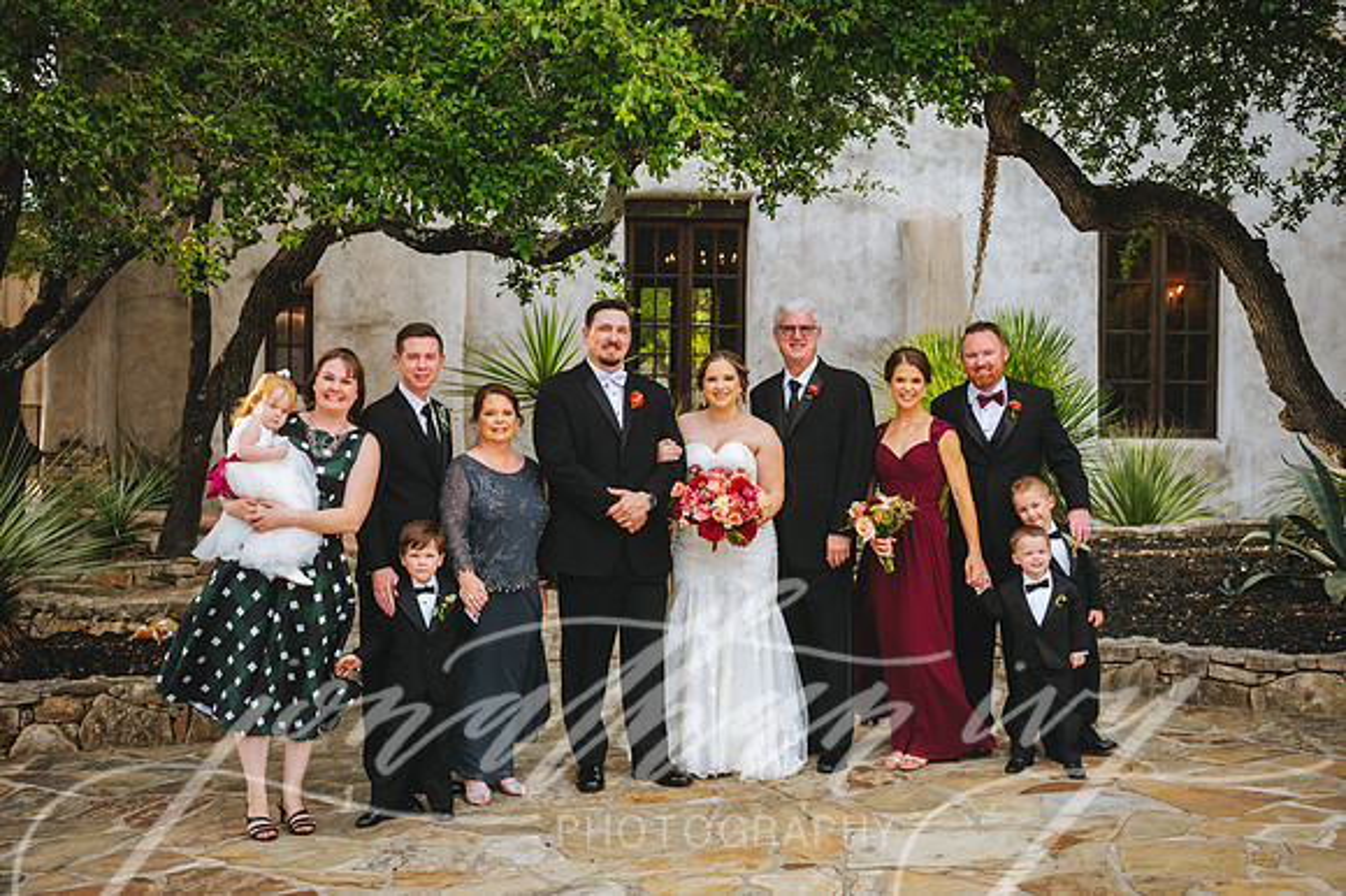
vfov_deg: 27.0
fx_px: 1868
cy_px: 448
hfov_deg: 39.6
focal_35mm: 50
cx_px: 673
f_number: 3.5
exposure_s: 1/160
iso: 125
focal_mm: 50
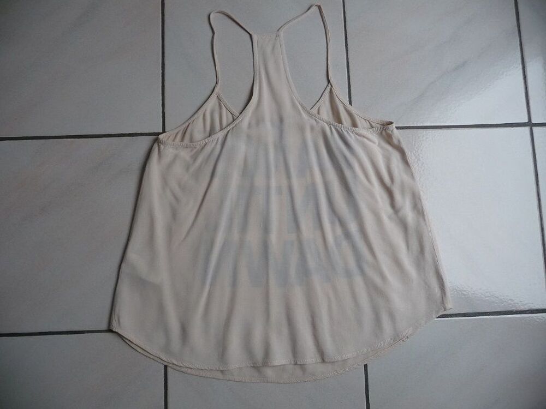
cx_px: 273
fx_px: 442
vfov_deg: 49.7
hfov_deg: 63.4
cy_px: 204
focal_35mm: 28
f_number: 3.3
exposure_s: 1/30
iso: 125
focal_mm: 4.7
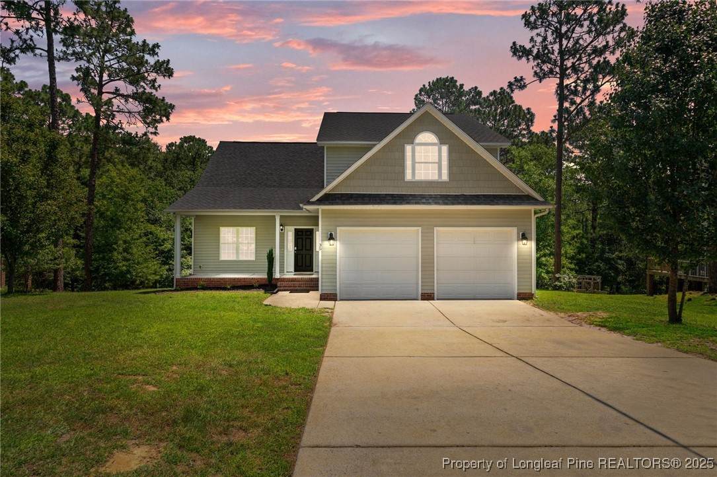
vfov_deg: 61.9
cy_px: 238
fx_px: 398
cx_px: 358
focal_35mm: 20
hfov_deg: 84.0
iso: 320
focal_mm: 20
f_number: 8
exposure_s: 1/640
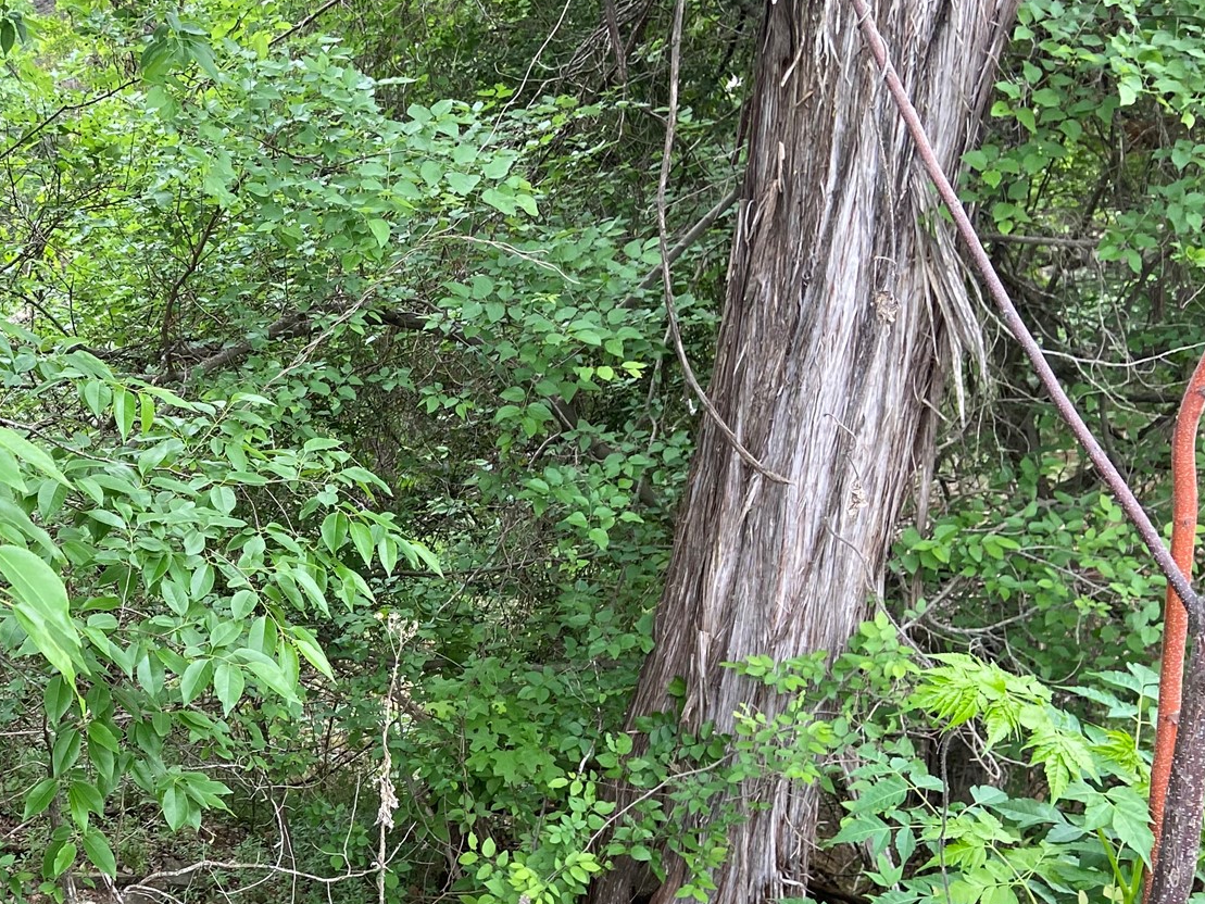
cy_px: 560
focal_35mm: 48
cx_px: 165
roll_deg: +2.6
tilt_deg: -16.6
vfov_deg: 30.2
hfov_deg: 37.5
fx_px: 1671
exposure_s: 1/121
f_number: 1.8
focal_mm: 4.25
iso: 64
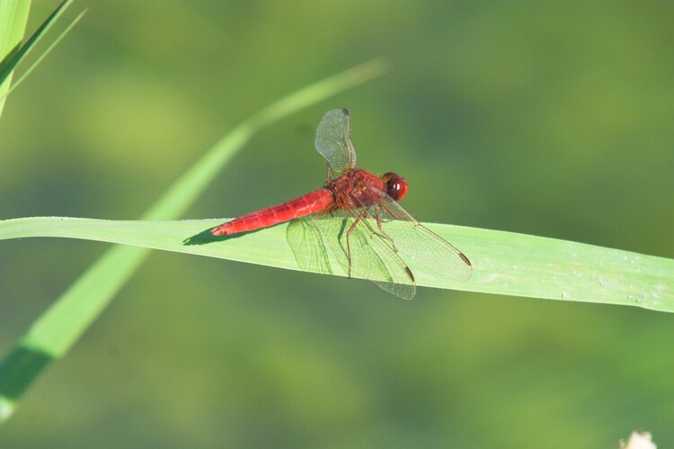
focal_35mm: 450
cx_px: 337
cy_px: 224
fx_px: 8419
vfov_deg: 3.1
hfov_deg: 4.6
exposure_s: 1/640
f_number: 10
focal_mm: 300
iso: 200
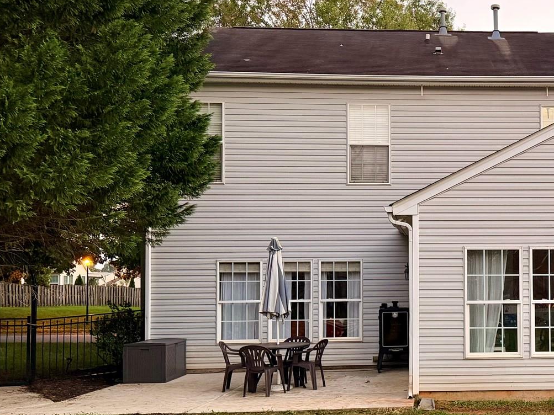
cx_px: 488
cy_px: 254
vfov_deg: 29.6
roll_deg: +0.3
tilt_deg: +2.5
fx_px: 784
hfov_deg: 36.7
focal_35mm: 49
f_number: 1.78
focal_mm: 6.76
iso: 320
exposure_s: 1/60
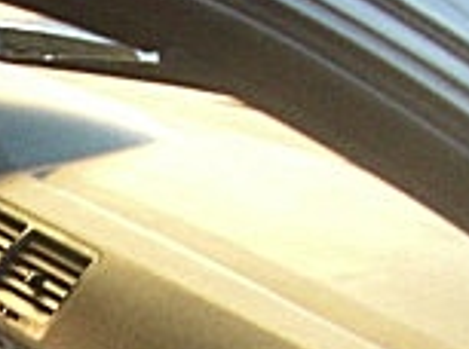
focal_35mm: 151
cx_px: -307
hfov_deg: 12.3
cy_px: 667
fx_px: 2041
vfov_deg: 9.3
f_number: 2.8
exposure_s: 1/60
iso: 400
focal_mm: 6.3
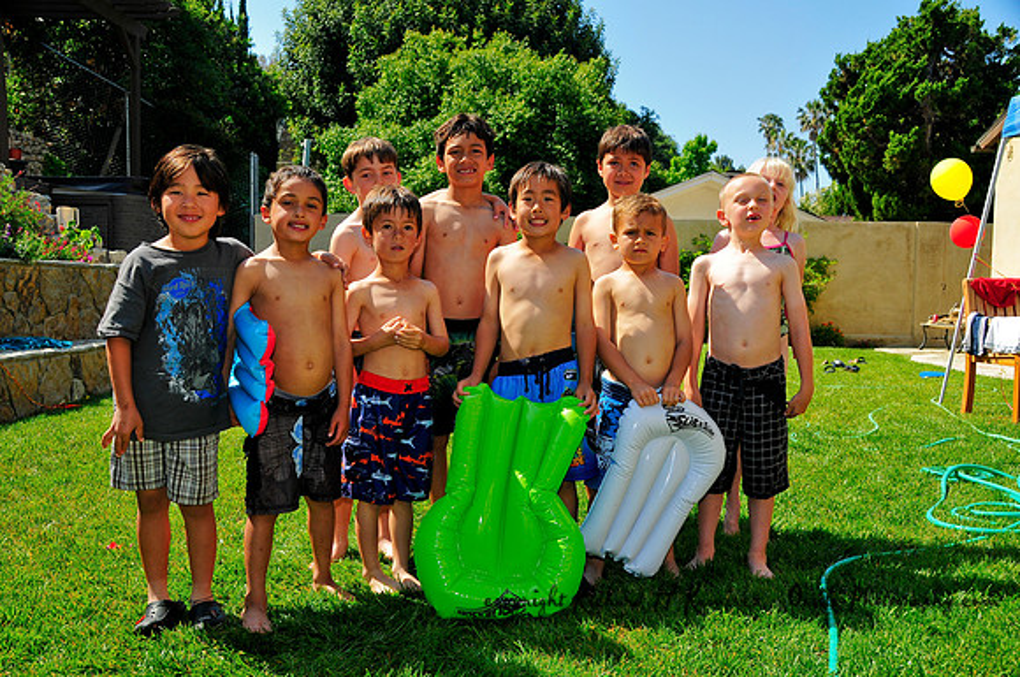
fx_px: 934
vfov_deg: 39.9
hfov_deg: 57.3
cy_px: 338
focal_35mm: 33
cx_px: 510
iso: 200
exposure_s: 1/125
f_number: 6.3
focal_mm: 22
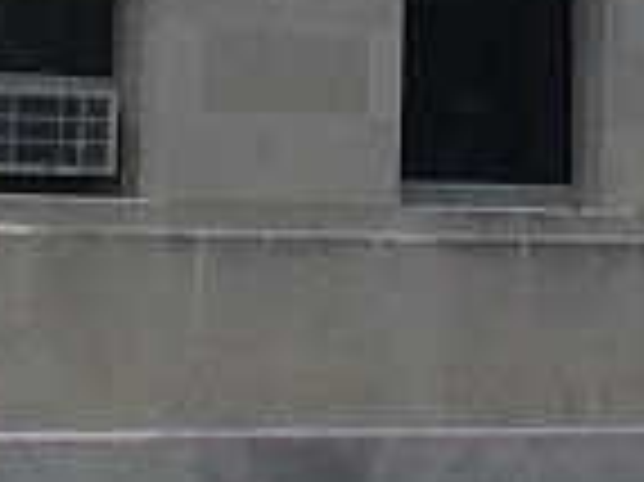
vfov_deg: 7.6
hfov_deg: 10.9
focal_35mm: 181
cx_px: 599
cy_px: -739
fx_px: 3365
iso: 3200
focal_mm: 18
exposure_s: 1/2500
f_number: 10
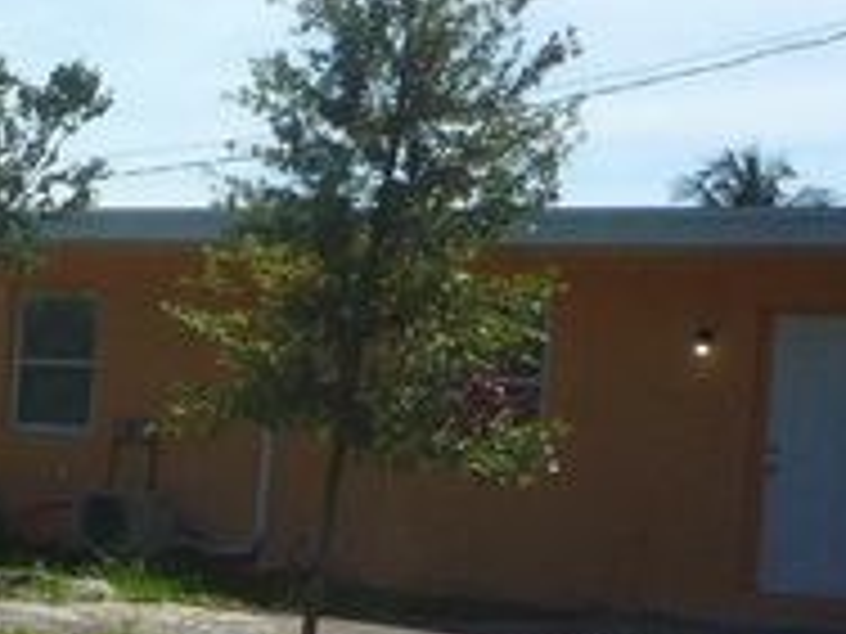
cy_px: 562
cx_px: -396
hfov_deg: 17.5
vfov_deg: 14.4
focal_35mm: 102
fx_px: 2493
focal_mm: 5.2
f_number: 5.6
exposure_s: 1/500
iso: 100
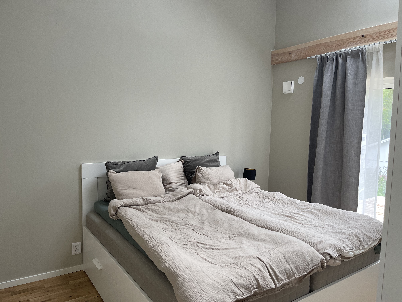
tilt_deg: -6.0
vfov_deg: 53.1
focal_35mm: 26
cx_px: 201
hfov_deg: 67.3
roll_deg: -1.5
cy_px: 151
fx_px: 302
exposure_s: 1/121
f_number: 1.6
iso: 125
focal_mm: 5.1
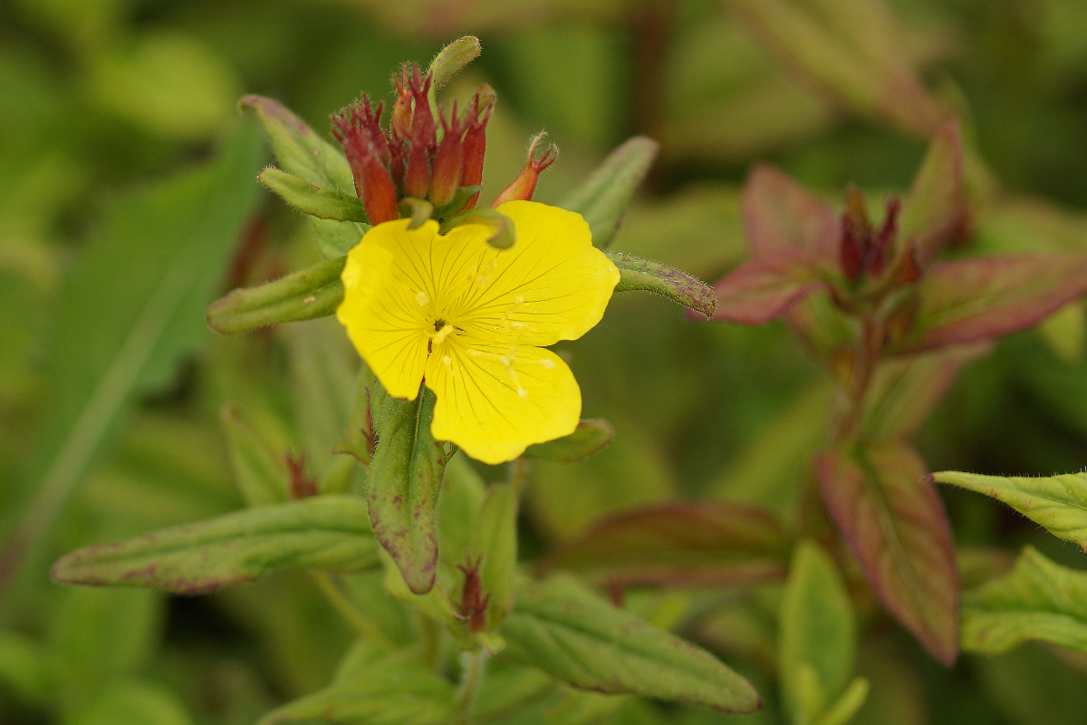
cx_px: 544
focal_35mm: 150
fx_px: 4529
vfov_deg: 9.1
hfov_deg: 13.7
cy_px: 362
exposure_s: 1/160
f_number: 2.8
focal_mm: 100
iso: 100
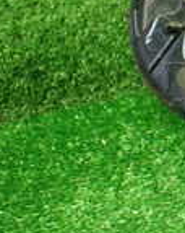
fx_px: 844
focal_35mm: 123
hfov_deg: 10.4
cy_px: 23
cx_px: 474
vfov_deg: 15.5
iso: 800
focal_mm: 5.4
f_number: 2.3
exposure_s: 1/100
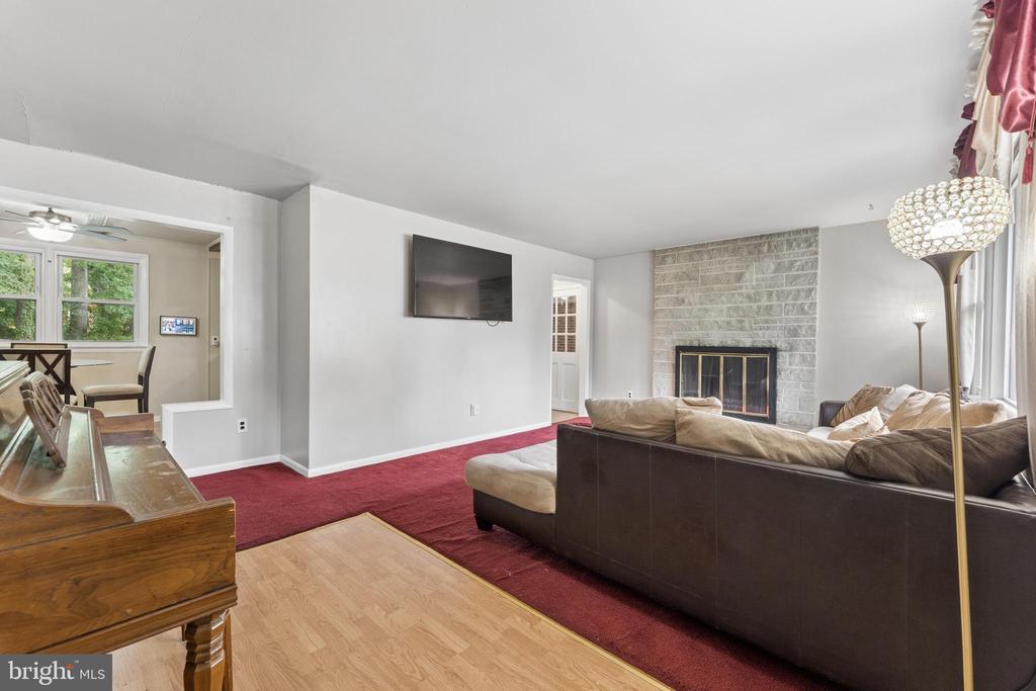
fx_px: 426
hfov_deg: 101.1
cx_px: 518
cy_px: 346
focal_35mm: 15
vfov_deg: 78.1
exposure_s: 1/15
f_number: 7.1
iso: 1250
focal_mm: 14.8
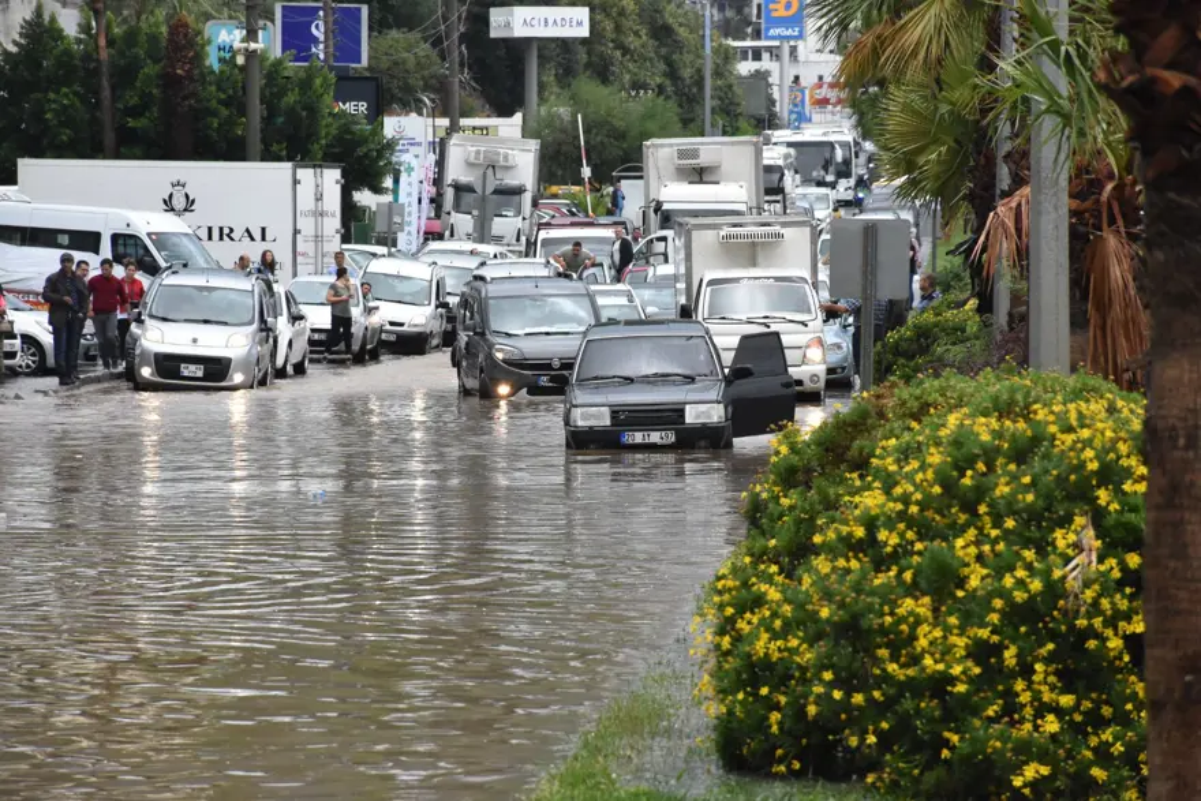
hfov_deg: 9.8
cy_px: 400
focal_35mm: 210
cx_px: 600
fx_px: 7007
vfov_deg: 6.5
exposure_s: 1/1000
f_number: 8
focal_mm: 140
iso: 1600
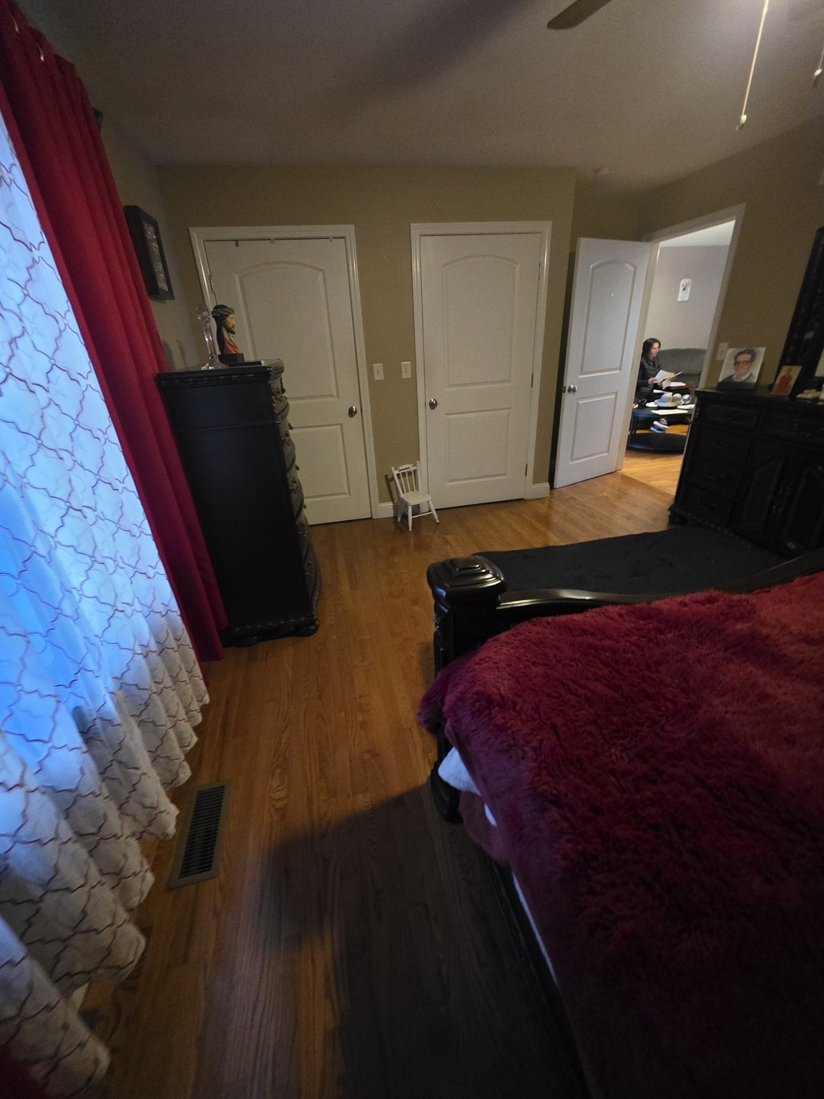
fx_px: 413
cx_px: 412
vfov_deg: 106.2
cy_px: 550
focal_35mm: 13
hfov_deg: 89.9
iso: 800
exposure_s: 1/24
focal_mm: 2.2
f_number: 1.9
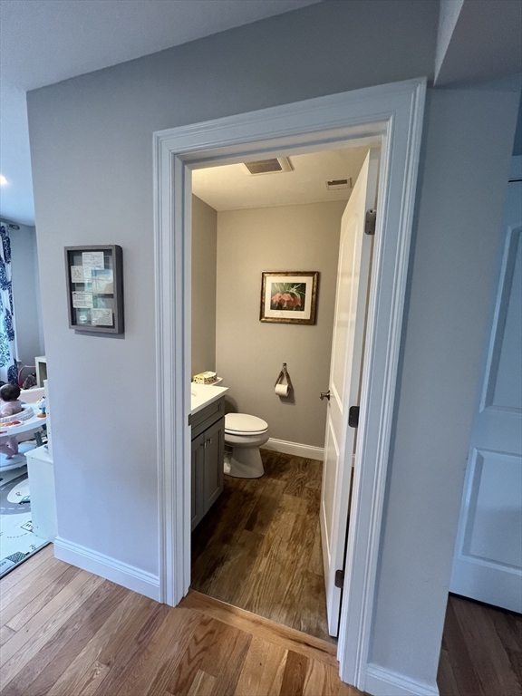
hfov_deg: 89.9
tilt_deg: -5.9
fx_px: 261
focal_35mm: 13
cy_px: 348
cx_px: 261
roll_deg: -1.9
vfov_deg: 106.2
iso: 200
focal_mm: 1.57
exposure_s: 1/120
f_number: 1.8
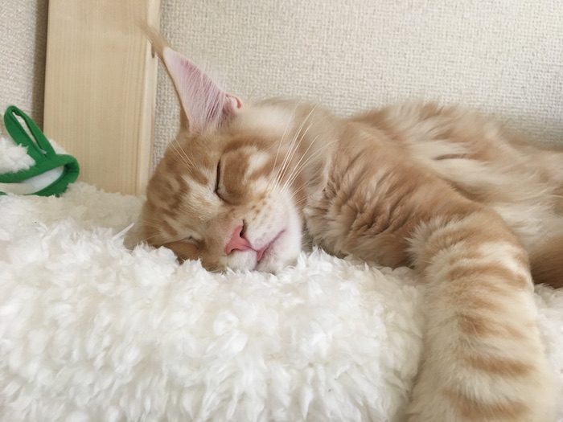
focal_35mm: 29
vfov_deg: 48.2
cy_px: 211
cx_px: 282
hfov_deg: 61.7
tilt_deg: -4.6
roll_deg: -6.3
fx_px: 472
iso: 100
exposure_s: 1/30
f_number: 2.2
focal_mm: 4.15
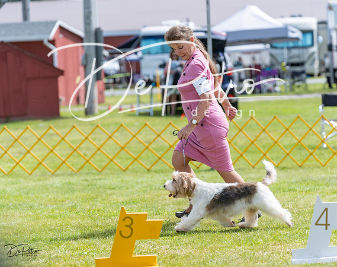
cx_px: 182
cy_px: 132
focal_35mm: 137
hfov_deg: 14.1
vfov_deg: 11.2
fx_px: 1360
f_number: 3.5
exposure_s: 1/1000
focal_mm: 121
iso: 100
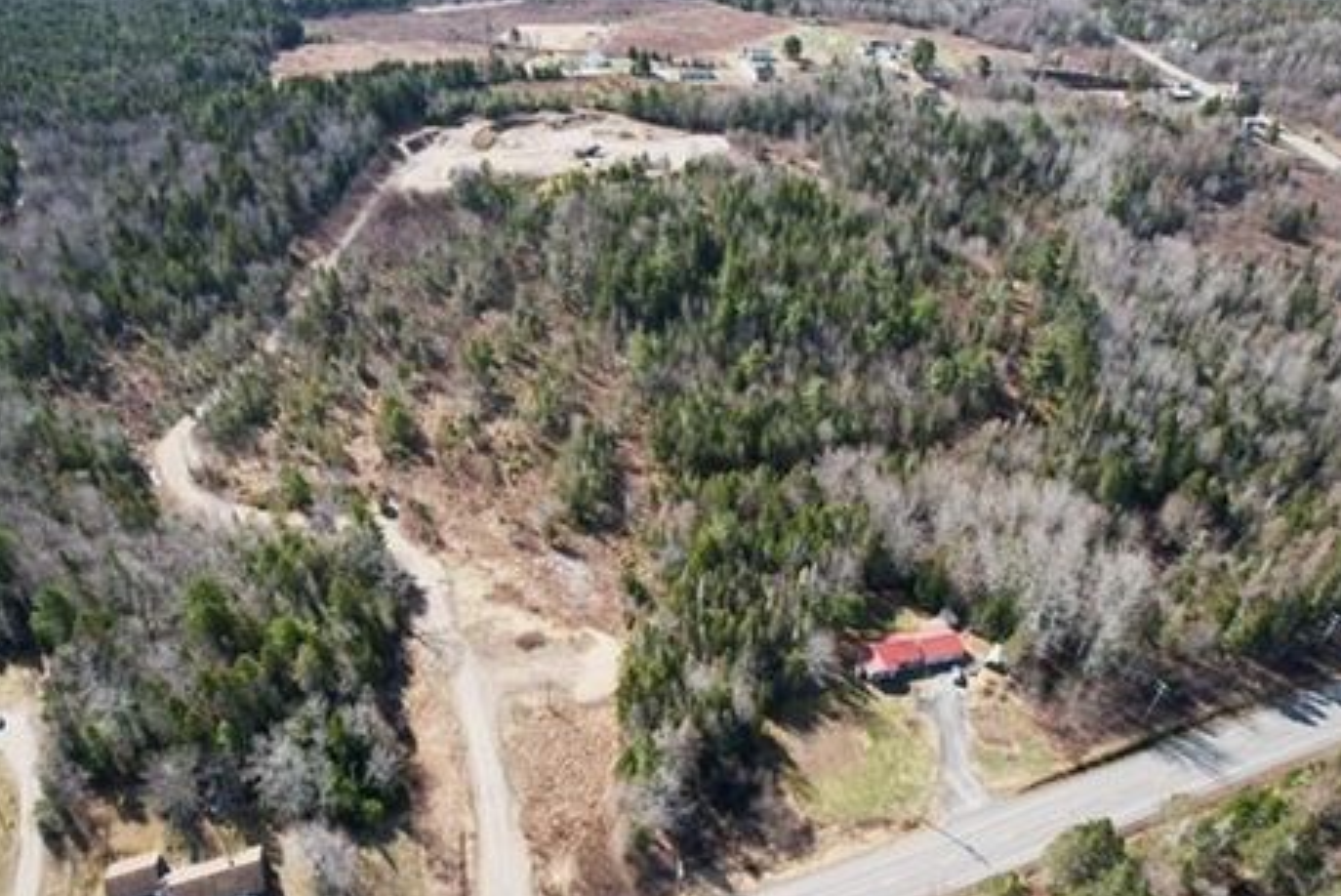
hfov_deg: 73.6
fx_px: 895
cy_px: 477
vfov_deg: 53.2
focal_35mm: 24
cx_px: 615
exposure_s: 1/500
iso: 100
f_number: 2.8
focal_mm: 8.38
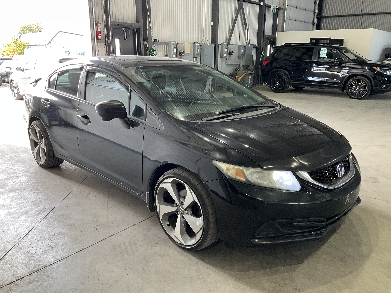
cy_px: 146
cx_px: 196
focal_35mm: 29
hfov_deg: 61.7
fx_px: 328
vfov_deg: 48.2
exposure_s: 1/100
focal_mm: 3
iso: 64
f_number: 1.8
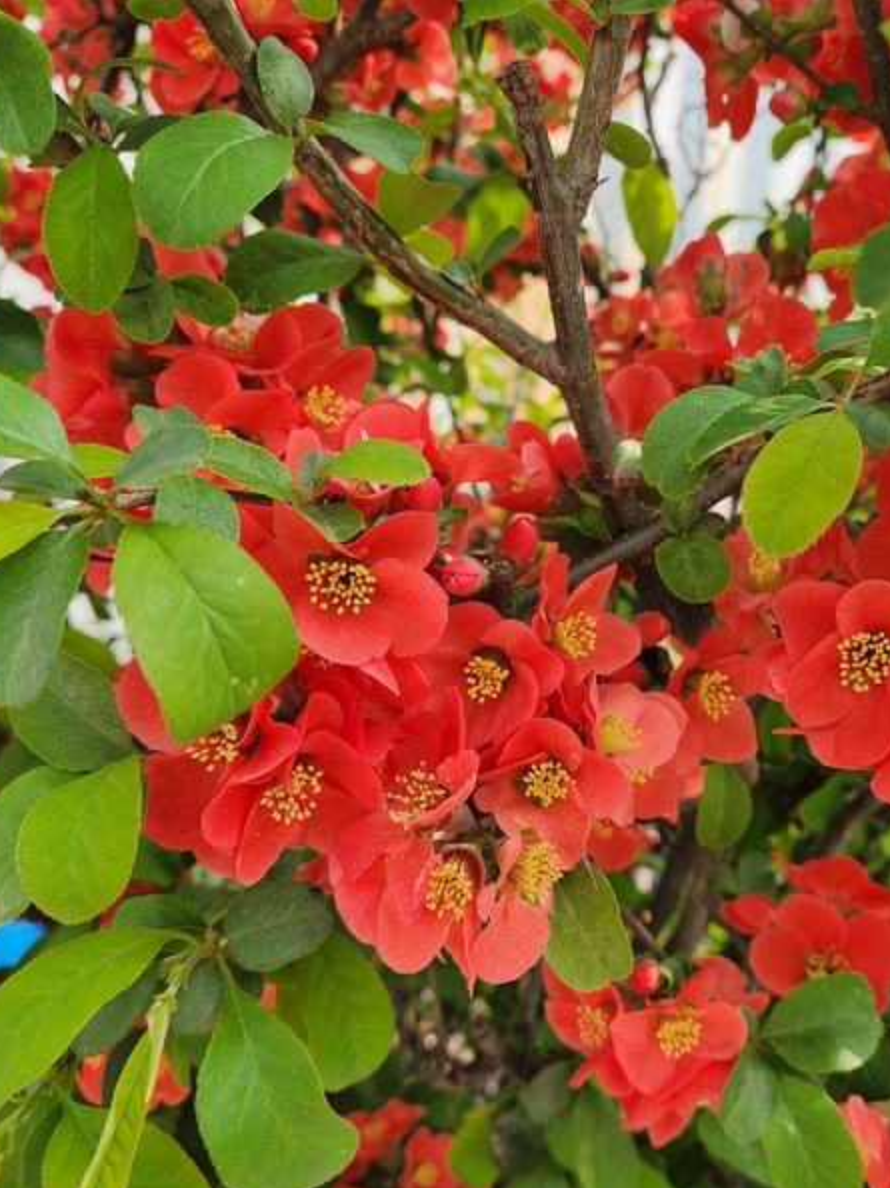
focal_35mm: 31
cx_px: 516
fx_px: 1063
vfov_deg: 58.4
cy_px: 598
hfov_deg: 45.3
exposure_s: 1/314
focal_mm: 5.4
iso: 20
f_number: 1.8
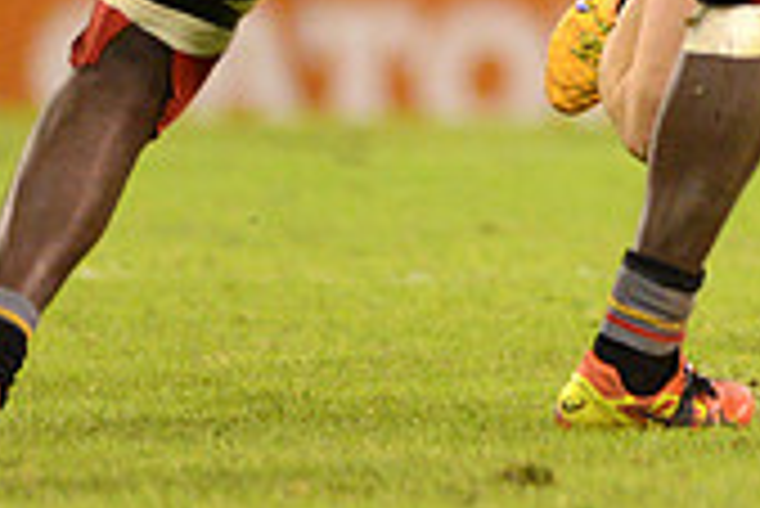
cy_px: -326
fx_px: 21763
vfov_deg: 1.3
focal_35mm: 1030
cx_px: 1048
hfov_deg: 2.0
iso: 3200
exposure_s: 1/800
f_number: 2.8
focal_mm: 300
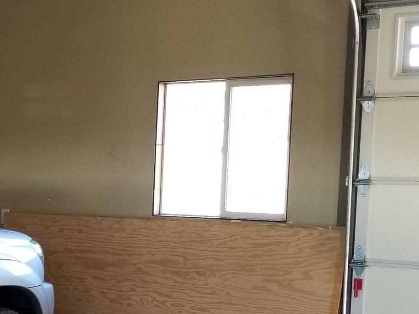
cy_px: 283
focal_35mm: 85
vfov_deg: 17.1
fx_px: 1029
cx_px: -126
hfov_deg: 20.9
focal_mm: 4.3
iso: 125
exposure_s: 1/60
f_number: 1.7
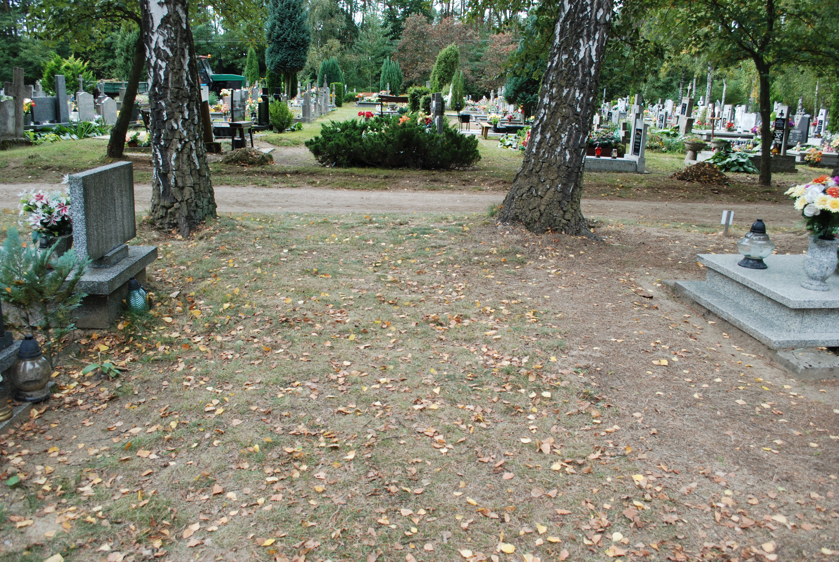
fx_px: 630
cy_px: 281
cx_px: 420
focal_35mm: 27
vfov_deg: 48.0
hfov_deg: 67.3
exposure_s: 1/125
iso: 180
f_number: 5.6
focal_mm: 18
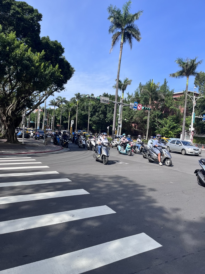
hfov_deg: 53.1
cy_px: 137
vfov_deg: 67.3
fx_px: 205
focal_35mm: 26
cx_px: 102
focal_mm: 5.1
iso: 50
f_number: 1.6
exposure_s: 1/2463
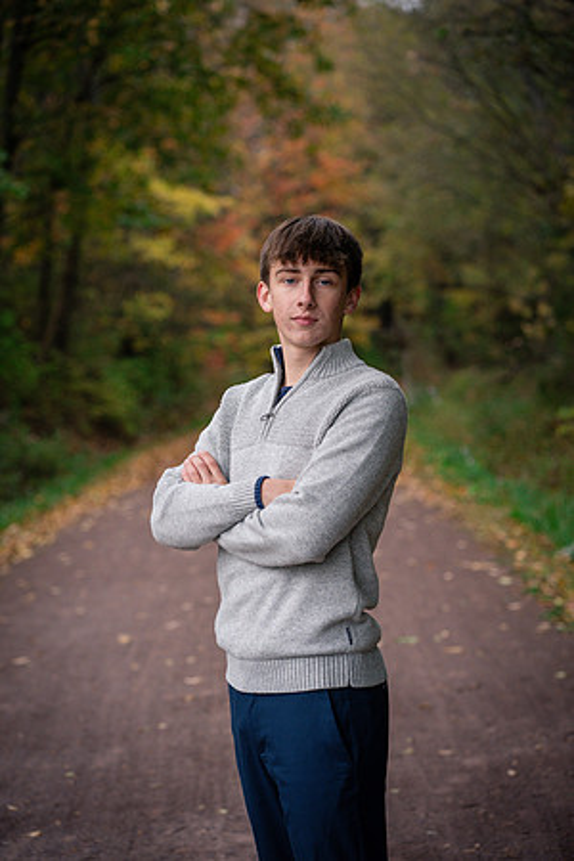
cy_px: 430
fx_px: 2033
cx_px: 287
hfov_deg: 16.1
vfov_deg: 23.9
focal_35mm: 85
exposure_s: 1/400
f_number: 3.5
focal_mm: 85
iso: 640
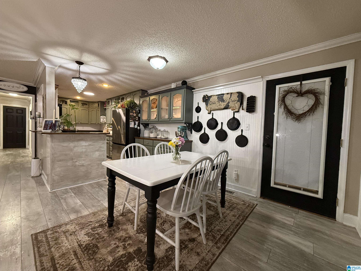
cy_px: 136
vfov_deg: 85.7
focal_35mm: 14
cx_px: 180
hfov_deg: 102.1
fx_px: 146
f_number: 2.2
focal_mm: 2.22
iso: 500
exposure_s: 1/60
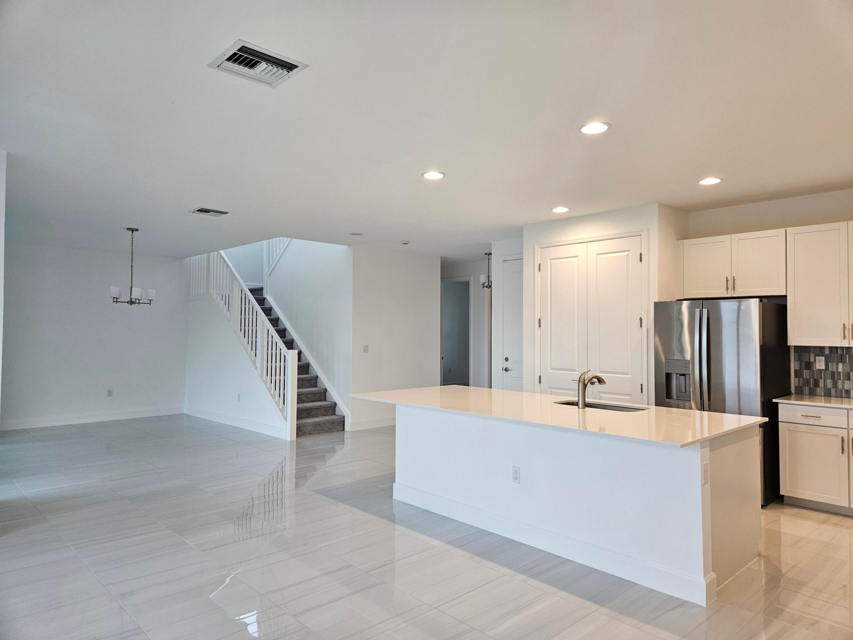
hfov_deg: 73.9
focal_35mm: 23
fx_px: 567
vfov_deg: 58.9
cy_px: 320
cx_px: 426
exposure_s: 1/120
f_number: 1.8
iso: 160
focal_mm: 5.4
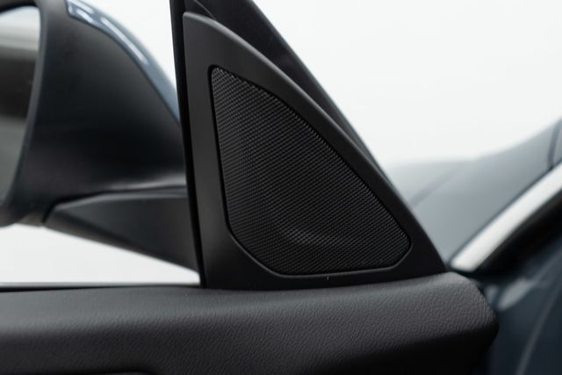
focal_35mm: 42
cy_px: 188
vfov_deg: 31.9
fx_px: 656
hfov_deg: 46.4
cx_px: 281
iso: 400
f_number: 3.2
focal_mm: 28
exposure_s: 1/50
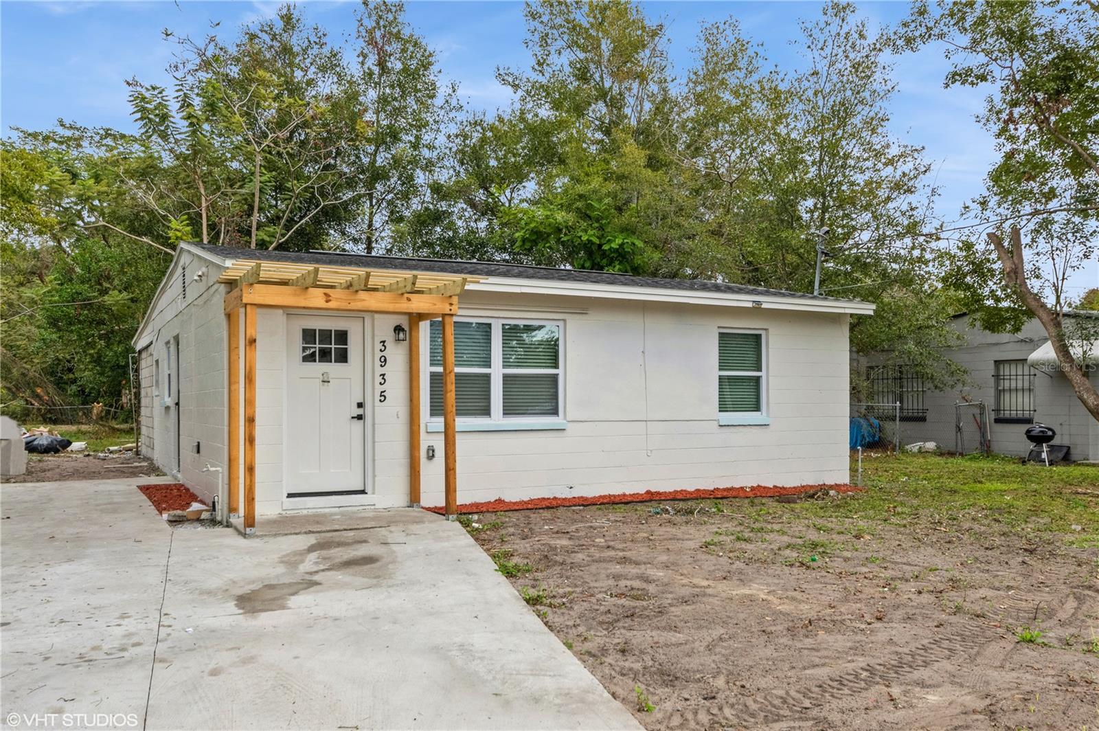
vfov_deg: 43.5
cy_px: 366
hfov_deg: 62.0
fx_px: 915
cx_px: 550
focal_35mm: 30
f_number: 11
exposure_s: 1/320
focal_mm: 20
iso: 400
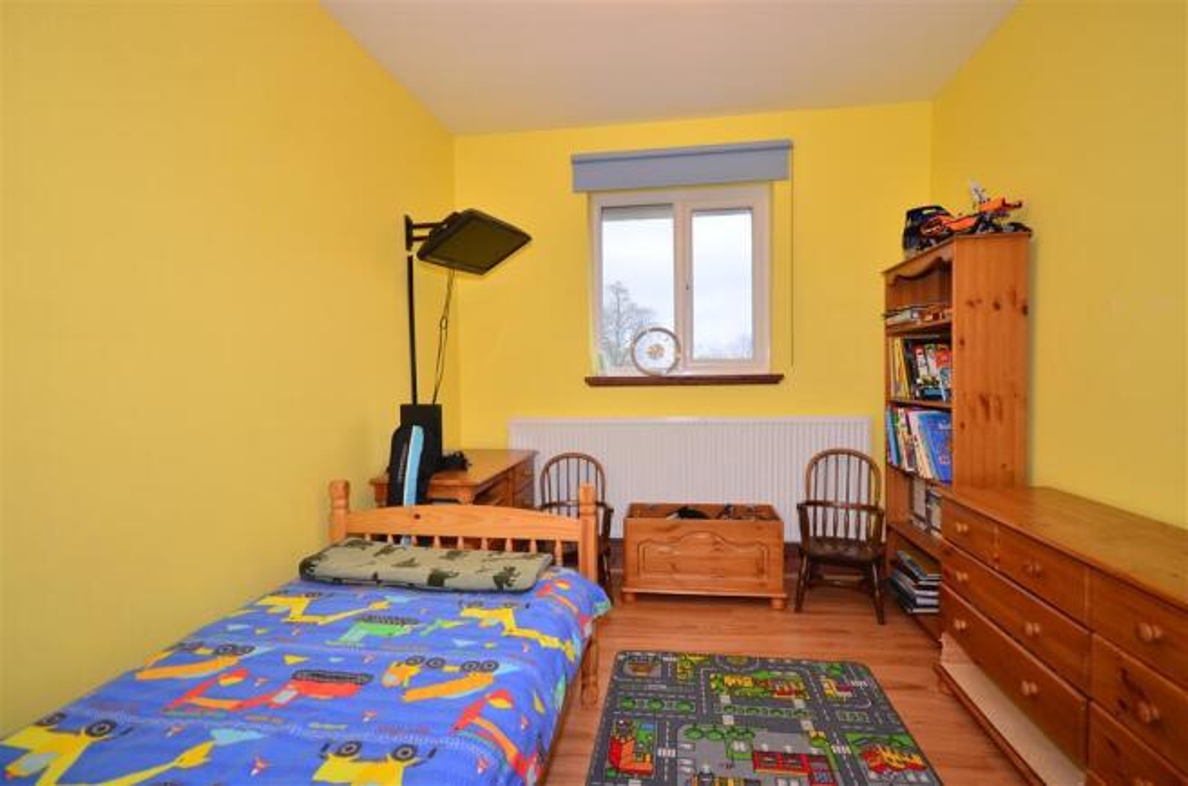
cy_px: 393
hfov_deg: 92.6
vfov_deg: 69.4
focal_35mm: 17
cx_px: 594
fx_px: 568
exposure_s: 1/10
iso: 400
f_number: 5.6
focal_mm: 11.5
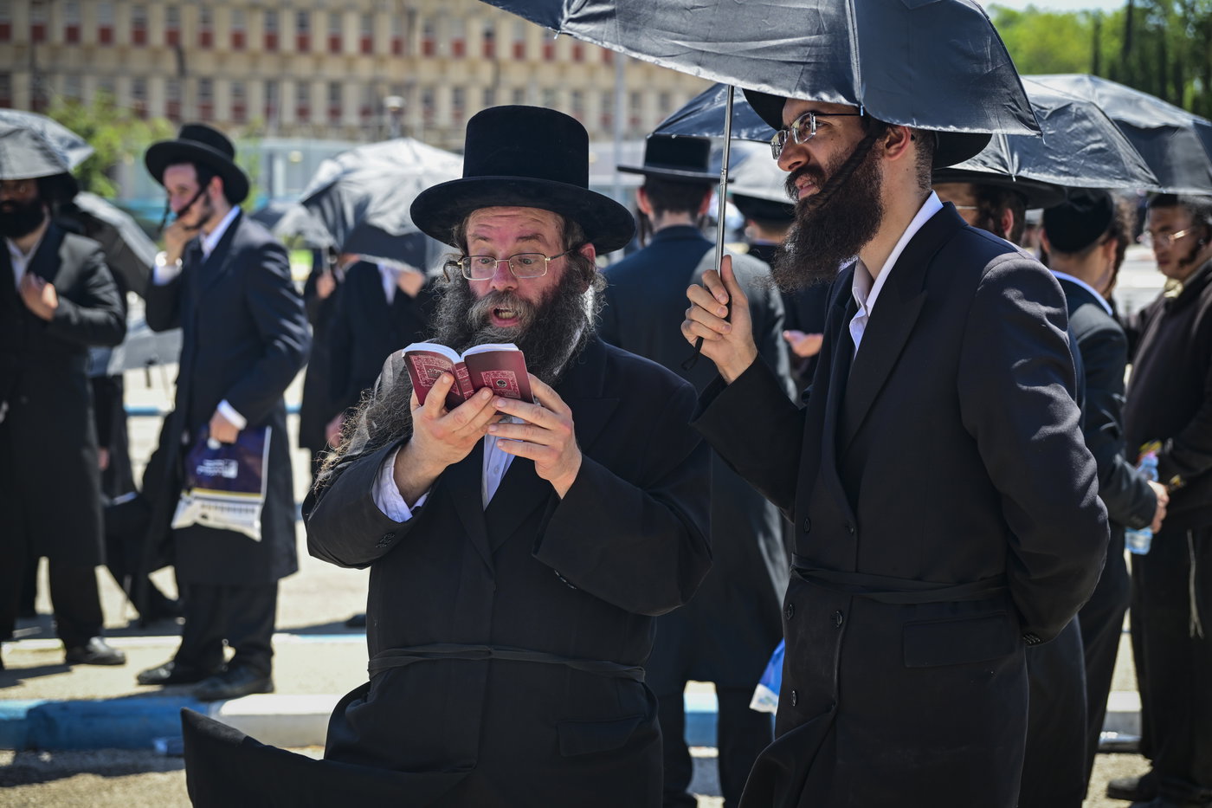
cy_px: 404
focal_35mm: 63
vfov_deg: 21.6
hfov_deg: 31.9
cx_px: 606
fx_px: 2121
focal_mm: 63
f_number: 4
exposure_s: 1/500
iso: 200
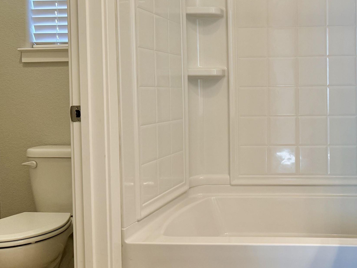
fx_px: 464
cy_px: 103
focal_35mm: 45
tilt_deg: -1.7
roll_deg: +0.8
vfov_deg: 32.1
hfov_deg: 39.8
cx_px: 303
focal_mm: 6.76
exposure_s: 1/120
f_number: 1.78
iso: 160
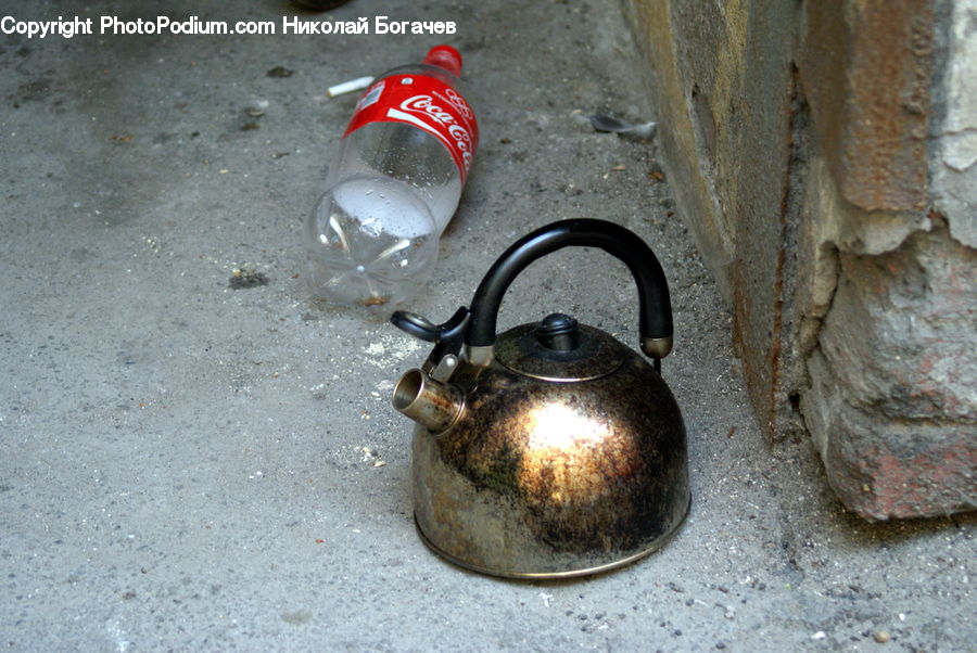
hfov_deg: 18.2
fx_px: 3056
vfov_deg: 12.2
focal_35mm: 112
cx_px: 488
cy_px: 326
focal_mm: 75
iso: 400
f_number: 4.5
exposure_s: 1/125
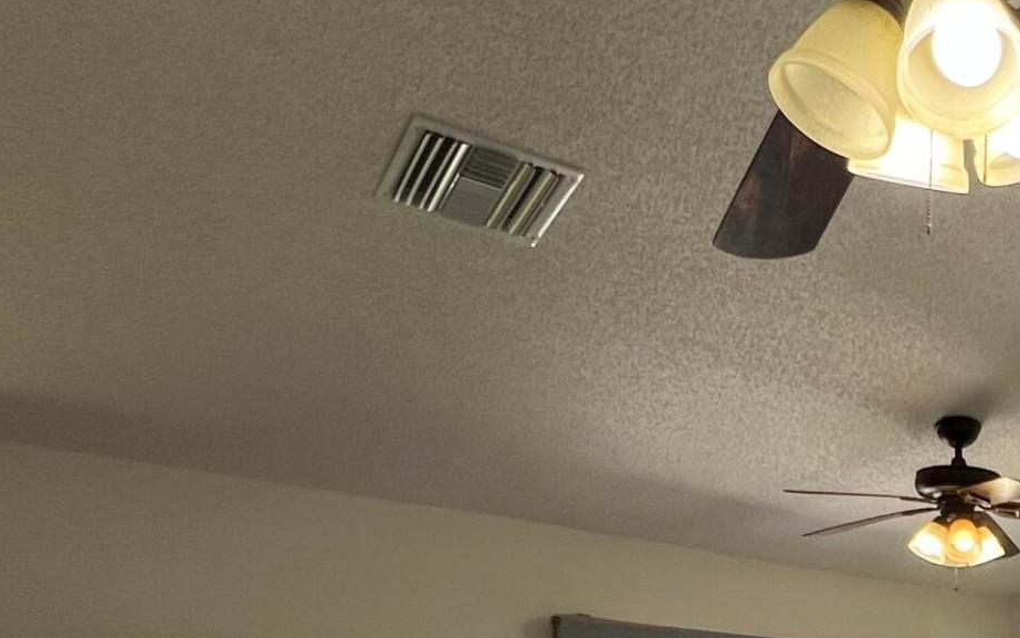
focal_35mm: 43
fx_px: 1195
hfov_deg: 37.8
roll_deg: -0.5
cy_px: 774
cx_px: 1143
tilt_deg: +1.1
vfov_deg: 26.4
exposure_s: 1/120
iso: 40
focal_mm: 1.57
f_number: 1.8
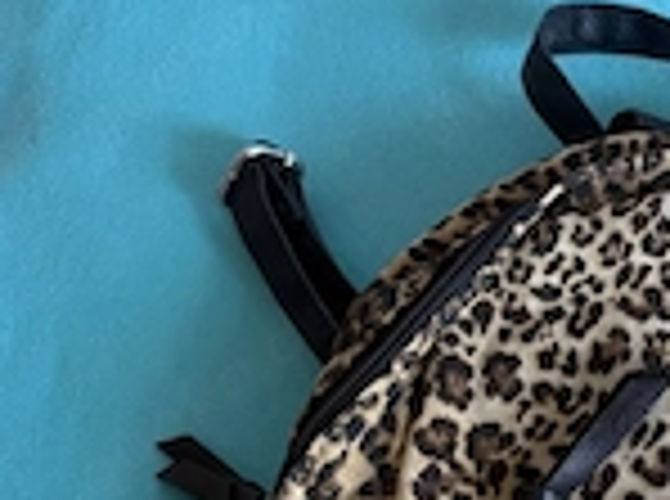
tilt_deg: -72.4
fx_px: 1352
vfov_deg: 20.5
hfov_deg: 26.6
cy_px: 446
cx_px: 648
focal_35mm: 70
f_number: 1.6
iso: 160
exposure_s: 1/60
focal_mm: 5.96
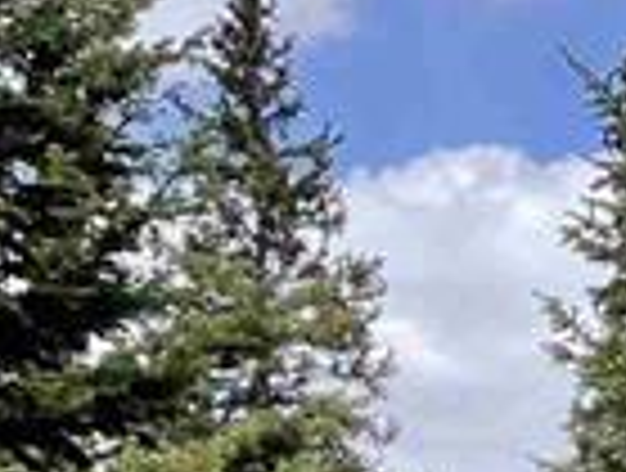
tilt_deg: -0.1
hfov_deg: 9.2
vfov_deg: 7.4
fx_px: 3463
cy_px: 1002
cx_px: 1504
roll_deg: -0.3
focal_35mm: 191
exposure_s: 1/1490
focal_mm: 4.2
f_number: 1.6
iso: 32
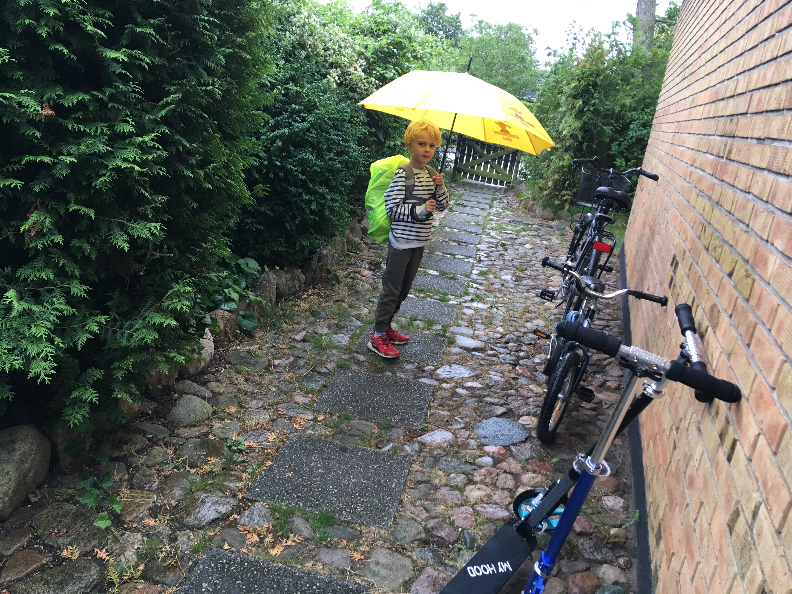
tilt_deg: -17.4
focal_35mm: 29
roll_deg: -8.1
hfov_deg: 61.7
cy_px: 297
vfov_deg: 48.2
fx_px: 664
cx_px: 396
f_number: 2.2
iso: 40
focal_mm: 4.15
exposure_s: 1/33
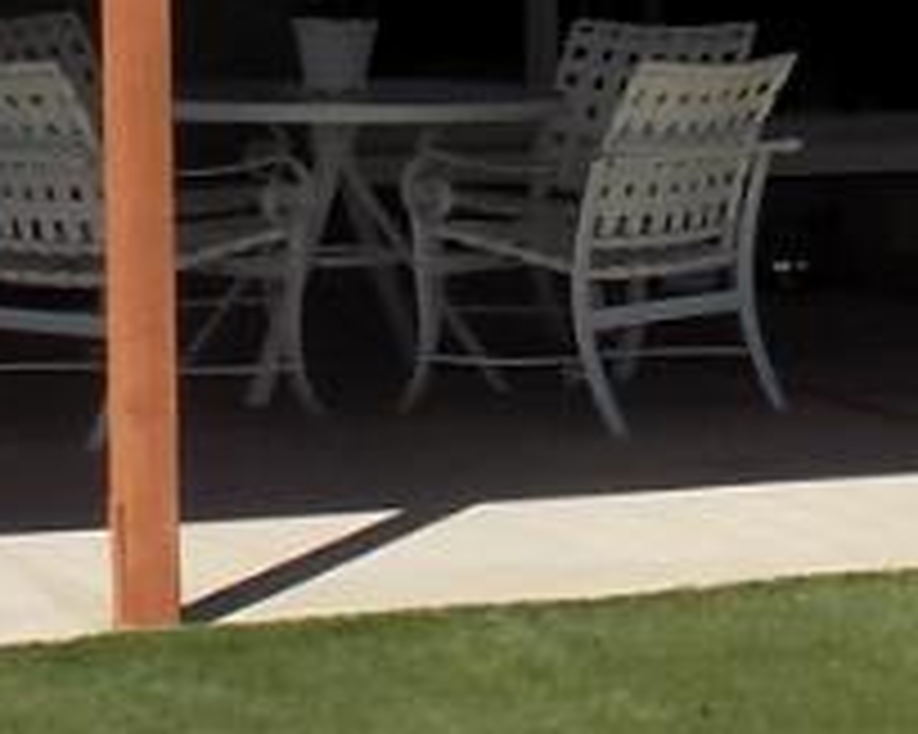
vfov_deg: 9.4
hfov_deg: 10.7
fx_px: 4481
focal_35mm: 165
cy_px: 353
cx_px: 1809
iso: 80
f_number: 3.1
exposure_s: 1/1250
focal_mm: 4
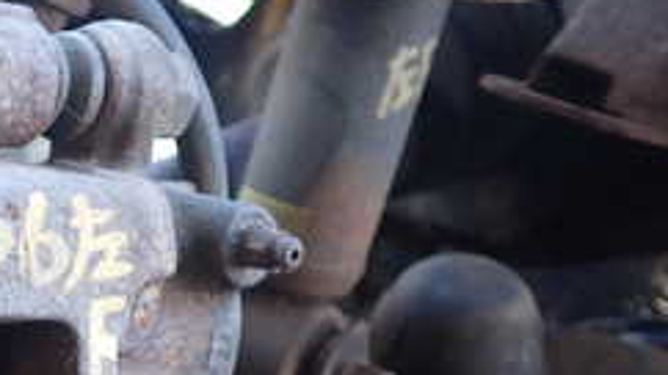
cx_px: -155
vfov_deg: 14.5
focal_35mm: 81
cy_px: 430
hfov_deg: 23.7
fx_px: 1434
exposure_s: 1/60
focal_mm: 5.4
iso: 200
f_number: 2.3
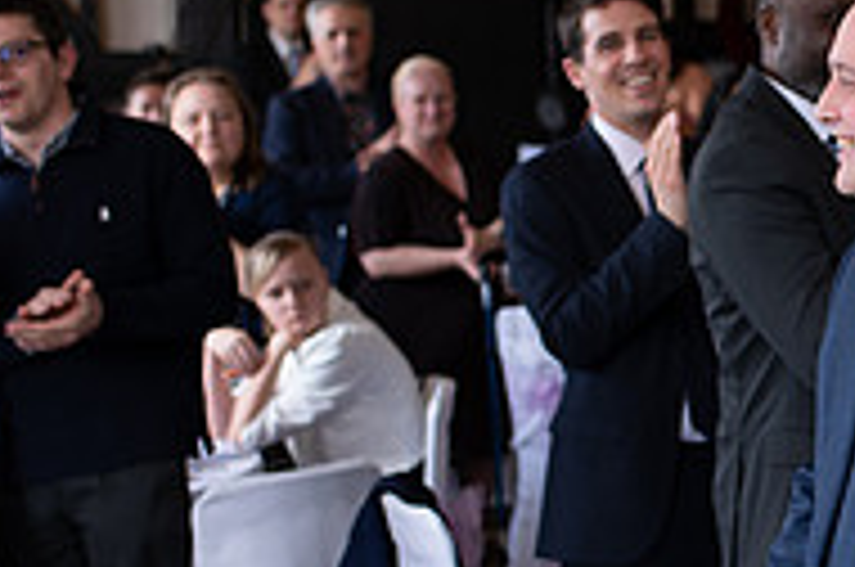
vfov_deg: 12.7
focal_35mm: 107
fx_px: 2537
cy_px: 369
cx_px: 972
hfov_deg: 18.3
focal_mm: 35
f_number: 2.5
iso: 320
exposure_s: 1/100
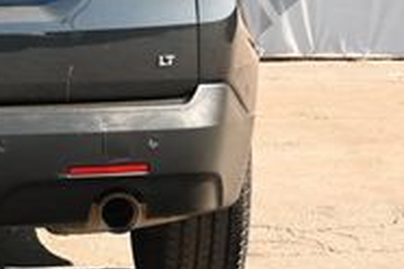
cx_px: -117
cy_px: -61
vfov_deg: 6.8
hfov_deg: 10.0
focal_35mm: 202
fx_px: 2264
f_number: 5.6
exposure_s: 1/250
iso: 400
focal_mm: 39
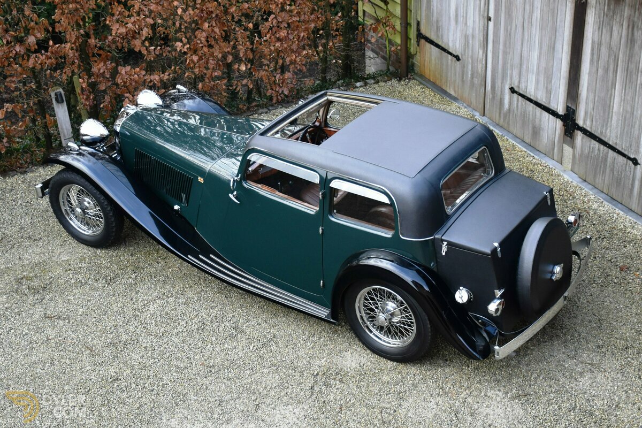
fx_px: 856
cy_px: 214
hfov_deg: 41.1
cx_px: 321
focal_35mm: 48
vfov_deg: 28.1
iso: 800
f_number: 4
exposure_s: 1/160
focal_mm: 32
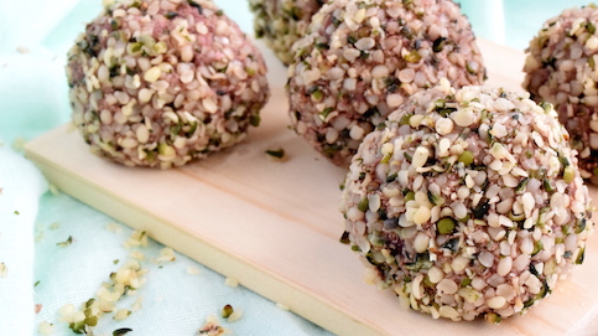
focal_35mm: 78
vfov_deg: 15.5
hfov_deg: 26.9
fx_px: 1234
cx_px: 431
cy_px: 193
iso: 2500
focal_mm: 29
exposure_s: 1/80
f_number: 10
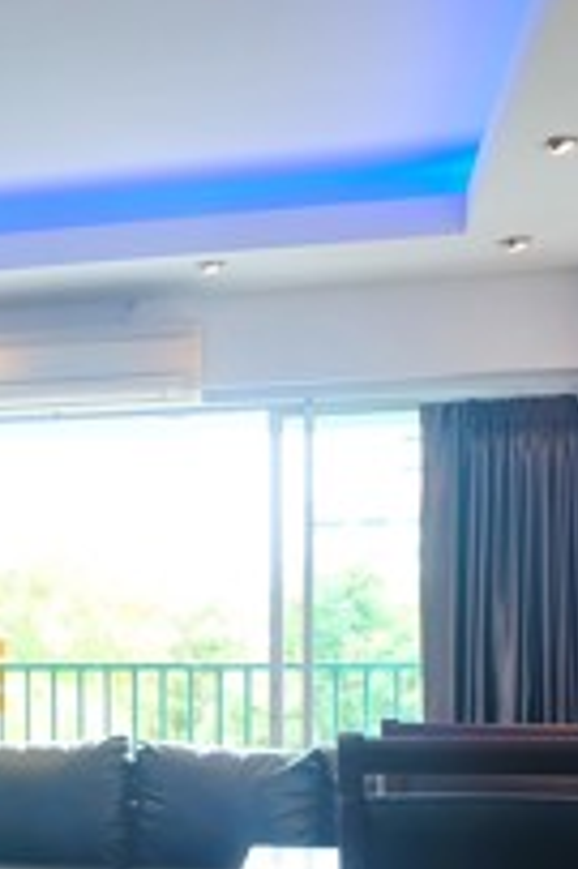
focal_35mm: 71
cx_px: -501
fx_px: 1713
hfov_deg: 15.9
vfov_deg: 27.8
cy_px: 706
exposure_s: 1/30
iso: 200
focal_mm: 16
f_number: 3.5
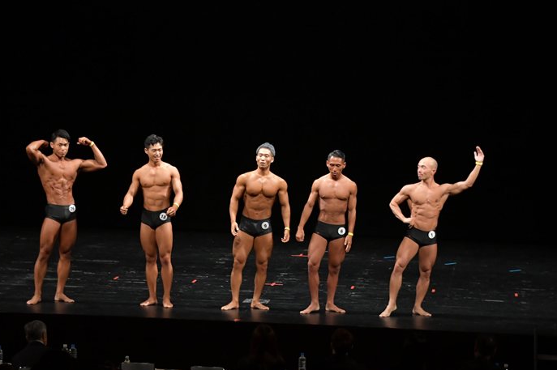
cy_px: 189
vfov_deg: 10.4
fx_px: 2041
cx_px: 250
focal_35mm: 132
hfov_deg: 15.5
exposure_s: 1/400
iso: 3200
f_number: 5.6
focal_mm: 78
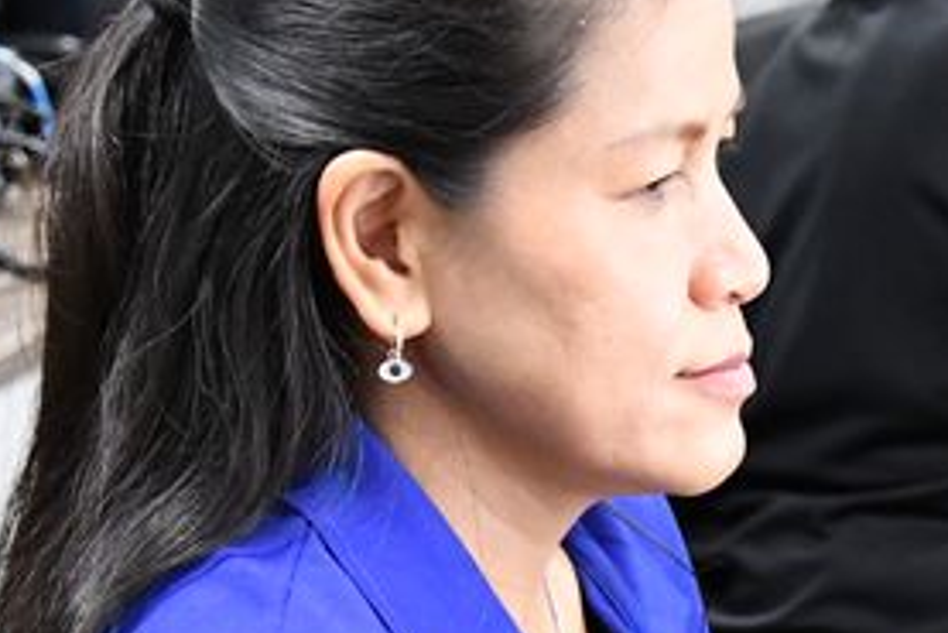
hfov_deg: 13.0
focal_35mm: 155
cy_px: 700
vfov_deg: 8.8
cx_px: 1051
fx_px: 4084
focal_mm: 28
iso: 4000
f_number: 4
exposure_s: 1/60
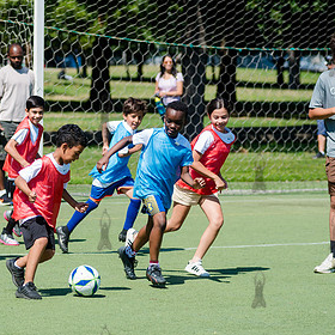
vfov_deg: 8.2
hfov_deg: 8.2
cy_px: 229
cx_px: 104
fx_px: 2343
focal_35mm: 214
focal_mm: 120
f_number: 4
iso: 200
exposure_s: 1/1600
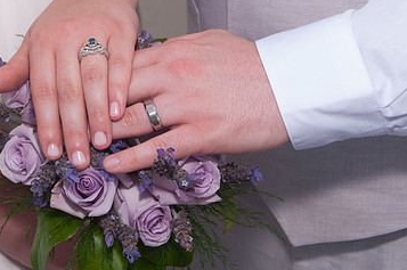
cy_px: 52
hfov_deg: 16.7
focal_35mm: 122
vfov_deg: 11.2
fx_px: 1377
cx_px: 97
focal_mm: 50
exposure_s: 1/250
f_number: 8
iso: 100
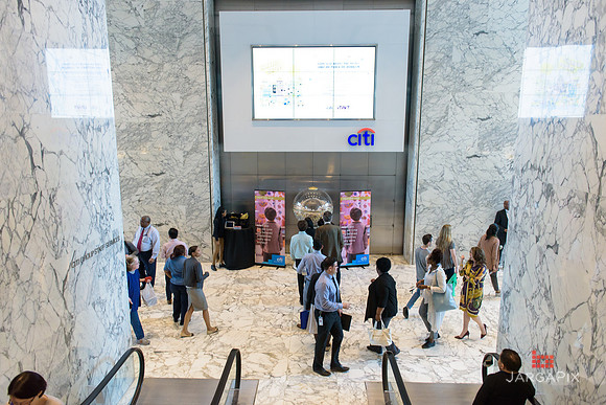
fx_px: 404
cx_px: 303
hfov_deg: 73.7
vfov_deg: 53.2
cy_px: 202
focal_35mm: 24
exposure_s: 1/200
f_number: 3.2
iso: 1250
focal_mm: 24
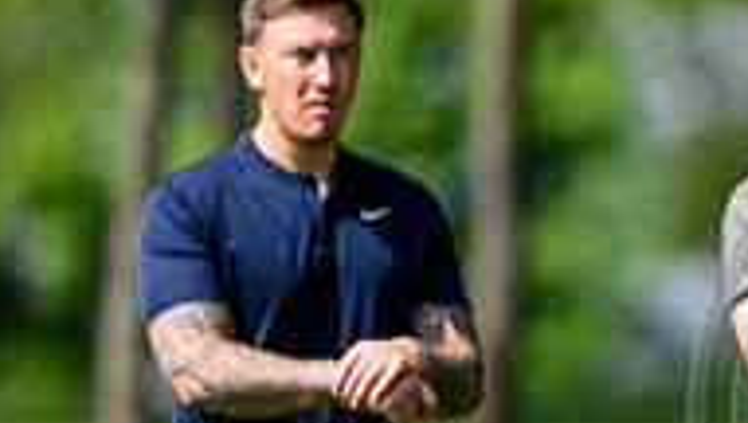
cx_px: 1306
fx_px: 29371
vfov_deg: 0.8
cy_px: 427
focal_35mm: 1479
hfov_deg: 1.5
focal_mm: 400
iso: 500
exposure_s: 1/4000
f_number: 3.5
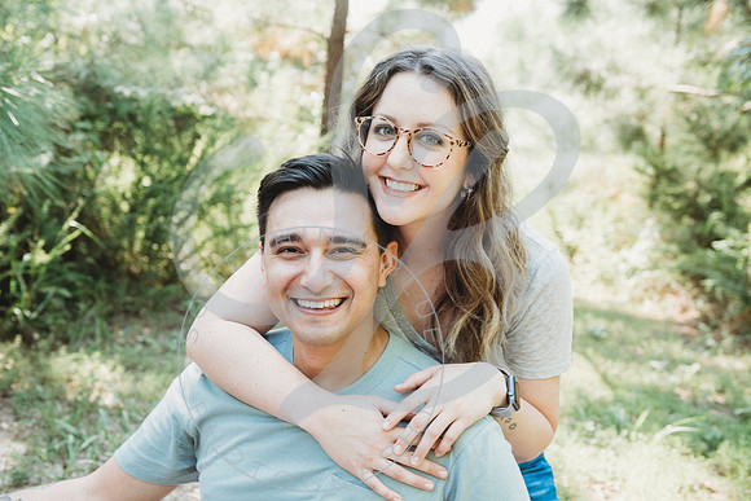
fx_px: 1002
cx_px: 376
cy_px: 250
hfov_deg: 41.1
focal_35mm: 48
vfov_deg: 28.1
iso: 200
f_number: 5
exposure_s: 1/100
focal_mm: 48
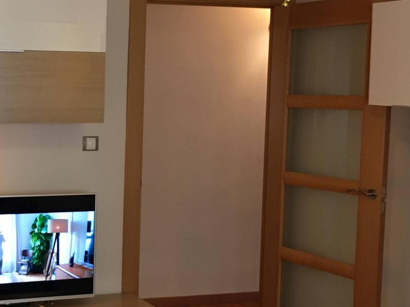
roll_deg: -0.9
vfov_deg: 21.6
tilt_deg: -6.3
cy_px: 158
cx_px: 36
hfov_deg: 27.5
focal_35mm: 68
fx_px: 805
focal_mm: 4.15
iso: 160
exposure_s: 1/33
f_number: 2.2
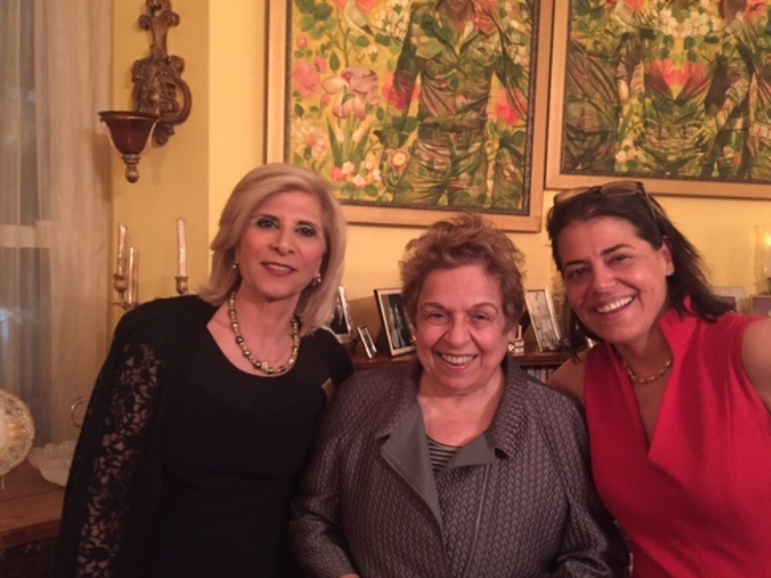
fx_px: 713
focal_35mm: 32
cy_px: 302
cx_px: 405
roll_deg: -1.3
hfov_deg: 56.8
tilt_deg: -5.6
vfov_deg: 44.1
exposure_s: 1/15
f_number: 2.2
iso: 500
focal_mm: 4.15
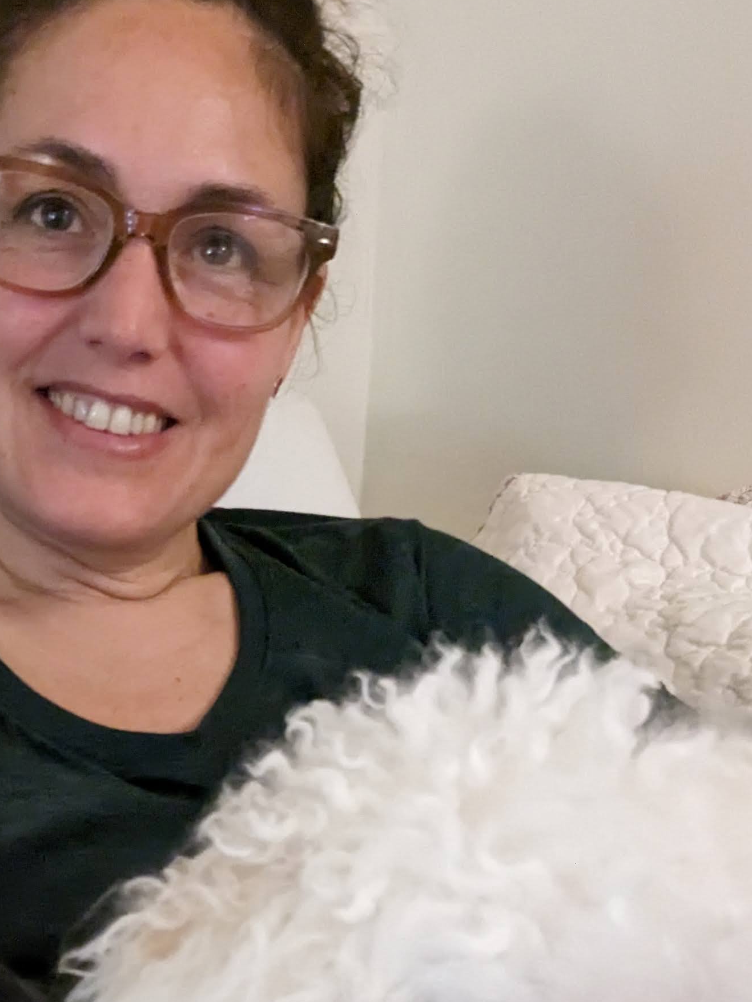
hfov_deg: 23.3
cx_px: 145
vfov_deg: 29.9
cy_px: 895
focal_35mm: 62
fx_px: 1796
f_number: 1.73
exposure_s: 1/60
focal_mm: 4.38
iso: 3475
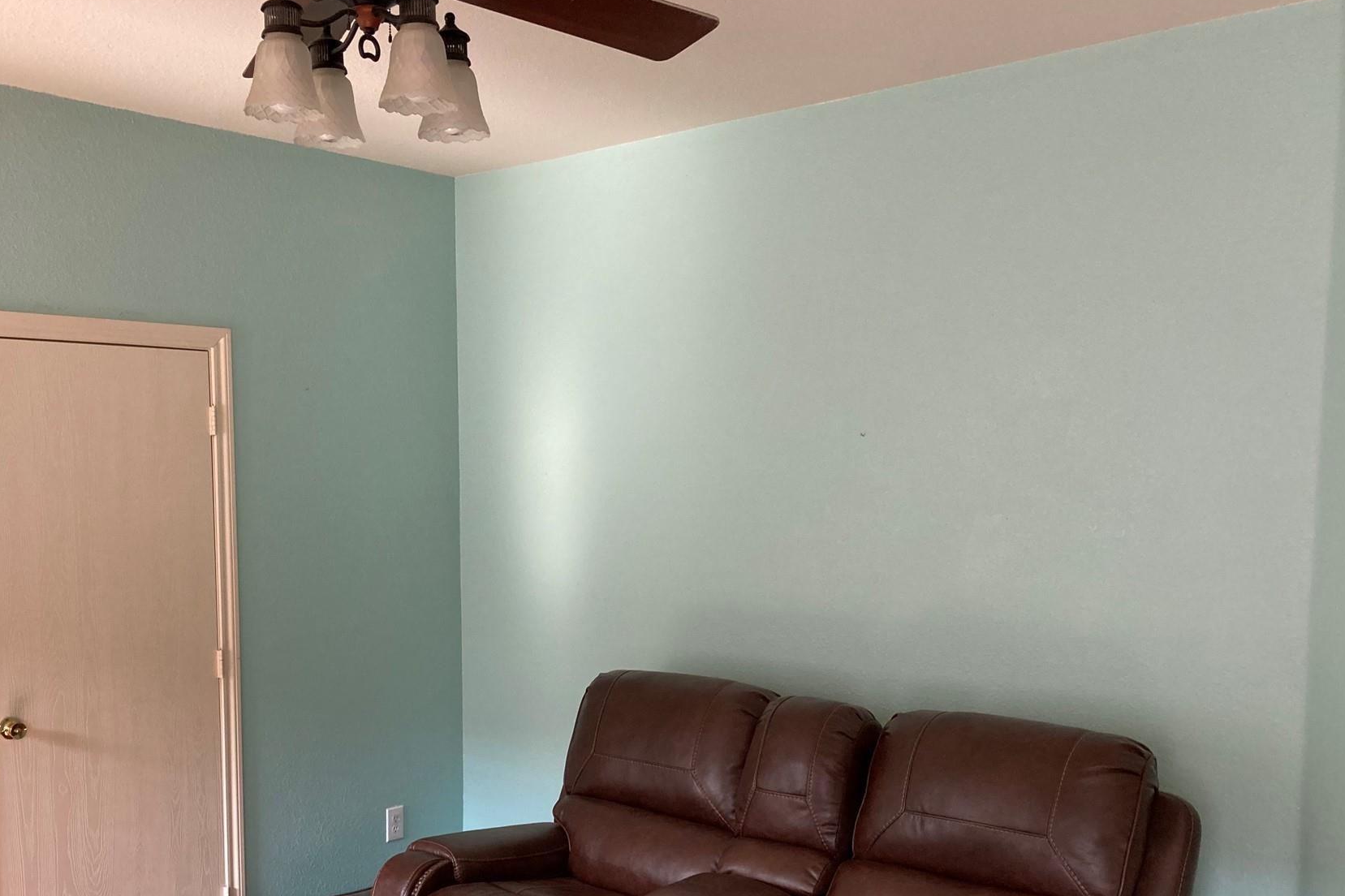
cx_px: 569
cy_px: 598
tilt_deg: -4.4
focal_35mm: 36
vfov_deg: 36.5
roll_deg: -0.5
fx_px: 1345
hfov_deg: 52.9
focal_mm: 3.99
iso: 80
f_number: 1.8
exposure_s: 1/94
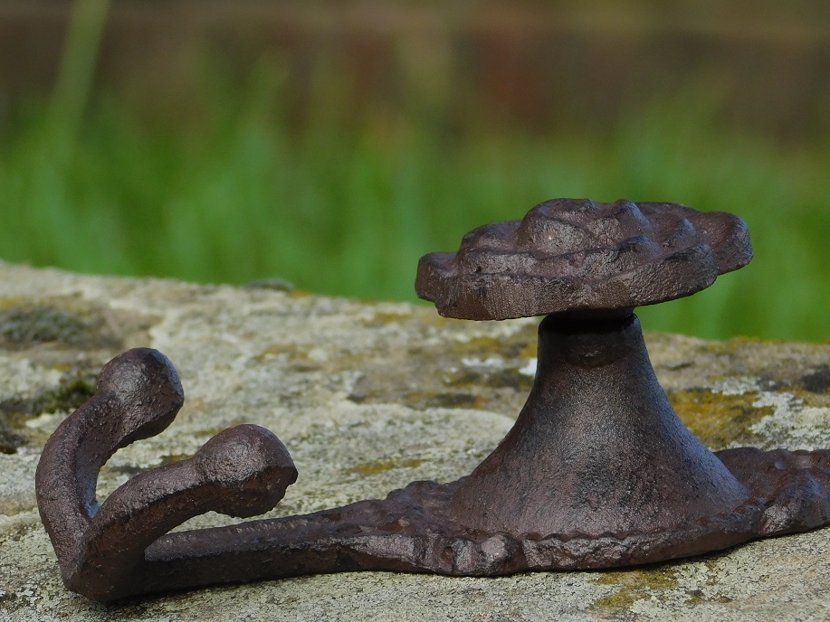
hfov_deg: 4.7
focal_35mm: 422
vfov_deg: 3.5
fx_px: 10120
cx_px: 465
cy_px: 388
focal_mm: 59.7
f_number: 5.8
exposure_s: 1/200
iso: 125
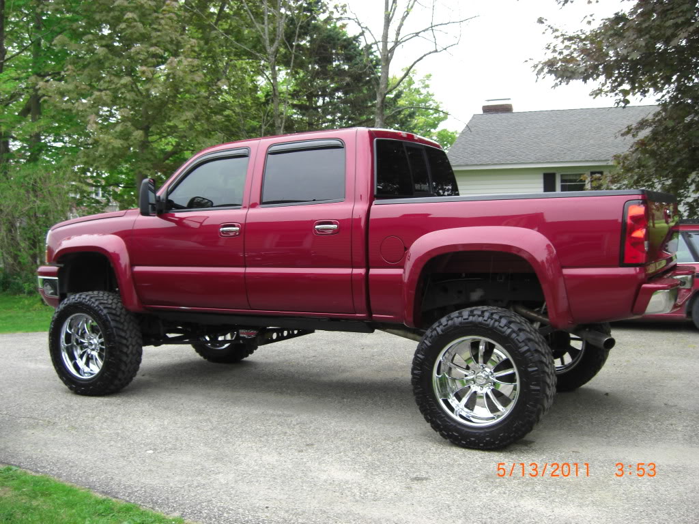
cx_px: 350
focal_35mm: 38
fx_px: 767
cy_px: 262
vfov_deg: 37.7
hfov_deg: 49.0
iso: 80
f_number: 2.8
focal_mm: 7.9
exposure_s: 1/125
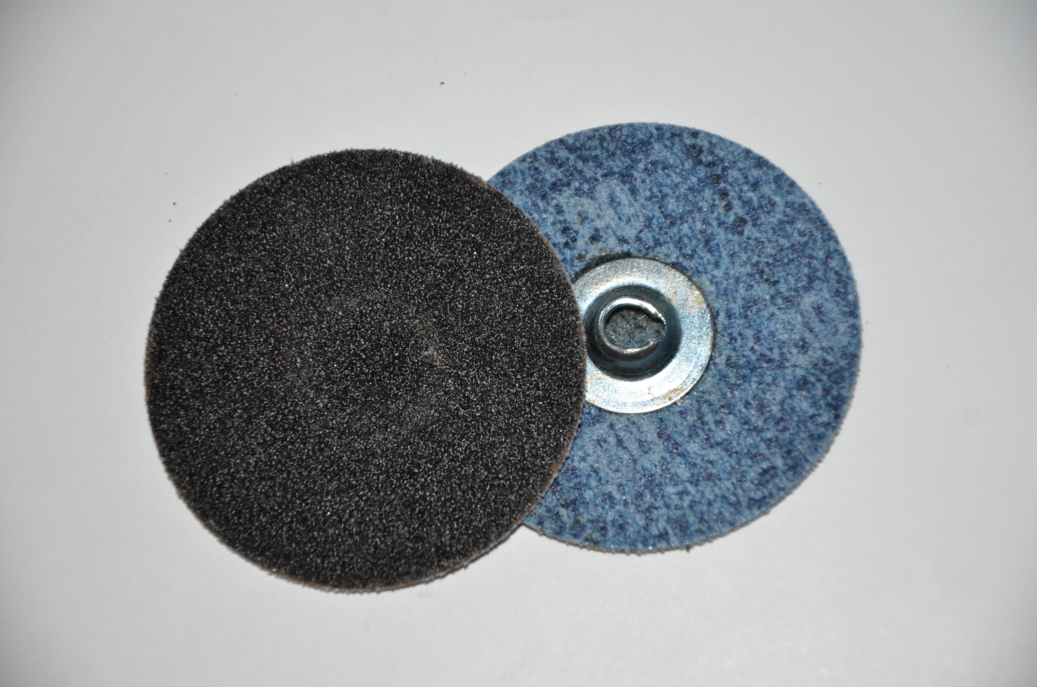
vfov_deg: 8.7
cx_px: 518
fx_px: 4527
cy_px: 344
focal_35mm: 158
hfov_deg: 13.1
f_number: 5.6
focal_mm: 105
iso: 110
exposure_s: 1/60
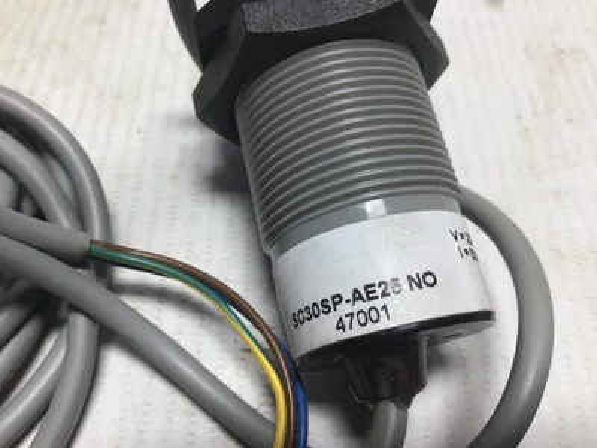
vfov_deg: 45.4
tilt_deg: -57.9
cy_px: 224
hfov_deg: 58.4
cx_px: 298
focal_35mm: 31
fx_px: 535
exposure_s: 1/120
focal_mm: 3.3
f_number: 2.4
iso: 25
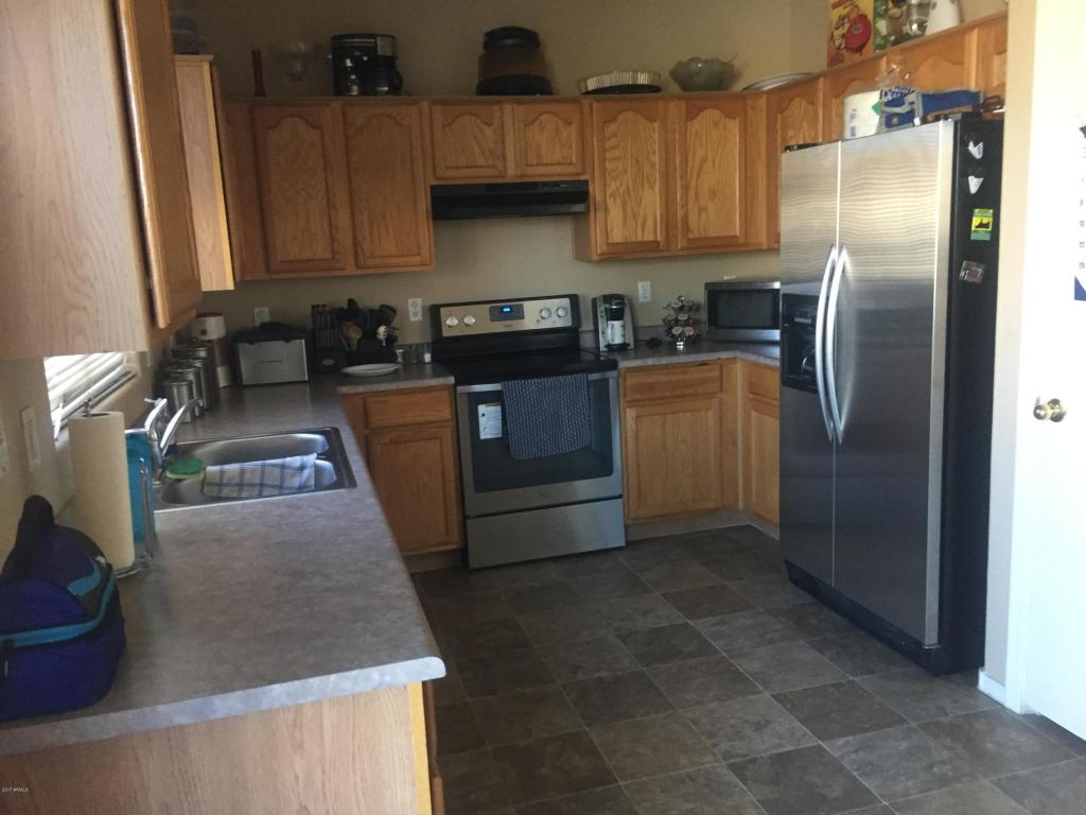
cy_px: 408
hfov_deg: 61.7
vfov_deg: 48.2
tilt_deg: -11.7
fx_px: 910
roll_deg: +2.5
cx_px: 543
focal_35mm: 29
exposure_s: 1/30
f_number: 2.2
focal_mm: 4.15
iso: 200
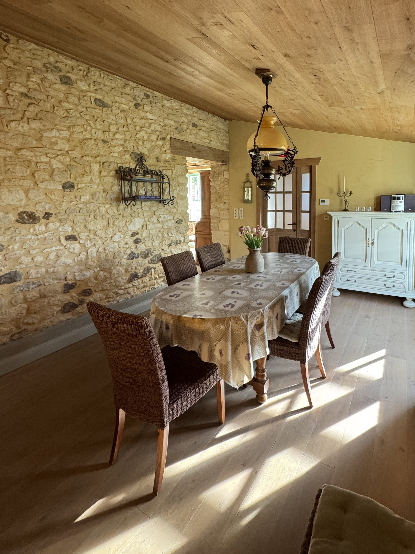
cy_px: 220
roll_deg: +0.8
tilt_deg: -4.1
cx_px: 250
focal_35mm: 18
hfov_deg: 70.8
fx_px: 288
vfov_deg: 86.6
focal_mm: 2.22
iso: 200
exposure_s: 1/100
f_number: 2.2
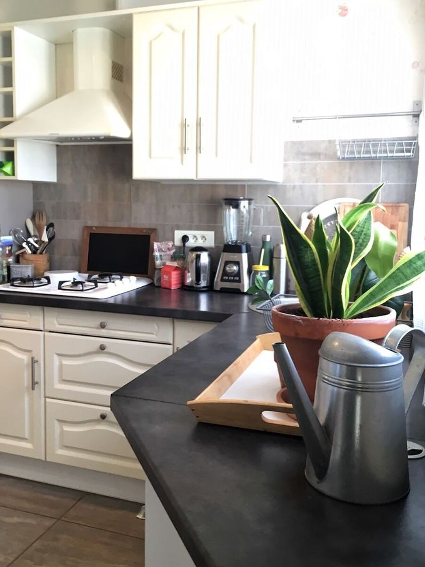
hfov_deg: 44.1
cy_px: 263
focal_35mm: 32
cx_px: 194
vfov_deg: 56.8
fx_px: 524
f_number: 2.2
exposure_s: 1/33
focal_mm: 4.15
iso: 80
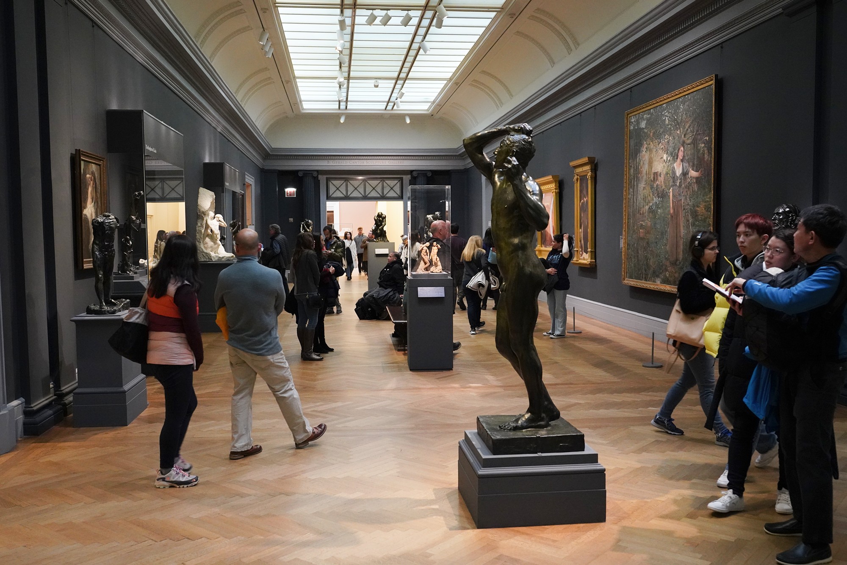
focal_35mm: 33
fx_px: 776
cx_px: 424
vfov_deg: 40.0
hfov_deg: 57.2
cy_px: 282
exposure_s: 1/100
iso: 6400
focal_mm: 33
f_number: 4
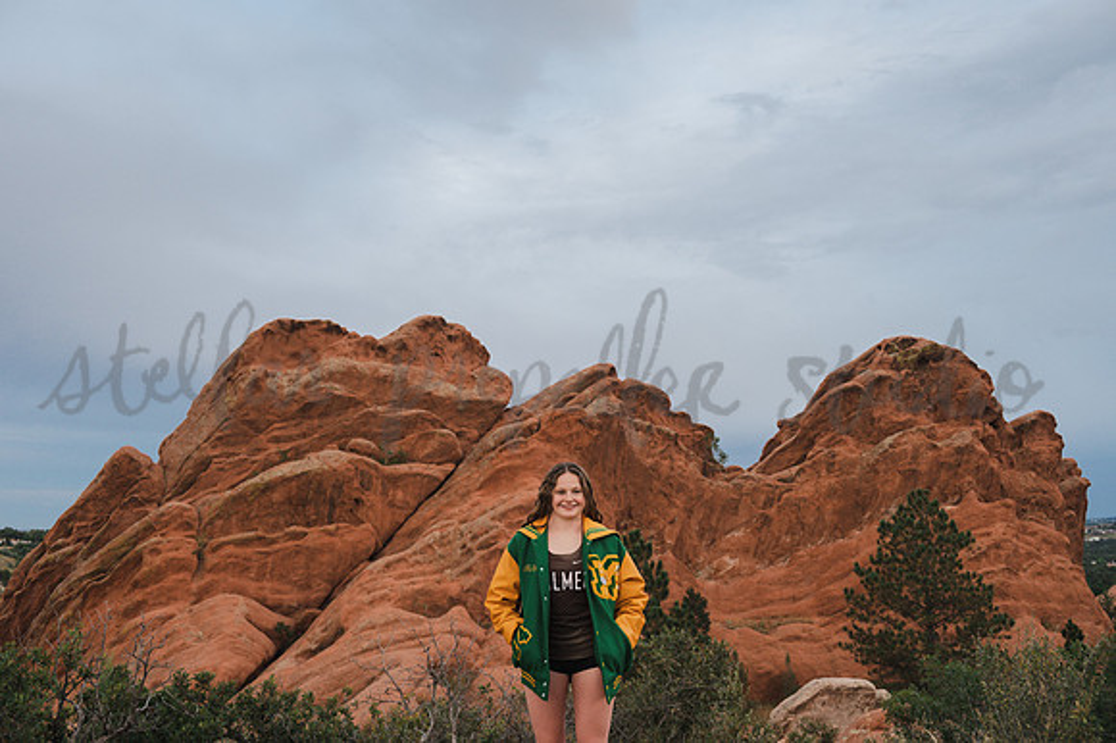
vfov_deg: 39.4
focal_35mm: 34
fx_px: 1038
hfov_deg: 56.5
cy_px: 372
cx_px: 558
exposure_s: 1/200
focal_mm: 33.5
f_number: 4.8
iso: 800
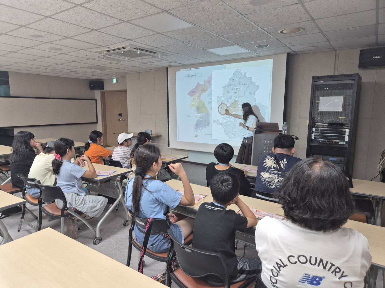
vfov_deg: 58.9
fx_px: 256
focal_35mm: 23
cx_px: 192
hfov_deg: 73.9
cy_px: 144
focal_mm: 5.4
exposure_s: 1/120
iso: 160
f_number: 1.8
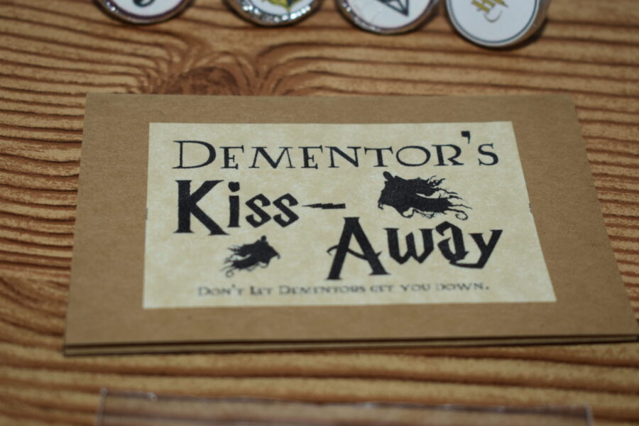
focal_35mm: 68
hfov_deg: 29.9
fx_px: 1198
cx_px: 320
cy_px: 213
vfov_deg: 20.2
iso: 140
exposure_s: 1/60
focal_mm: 45
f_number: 5
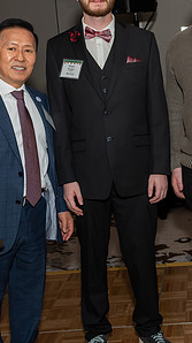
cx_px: 212
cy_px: 132
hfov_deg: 15.4
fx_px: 690
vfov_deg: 27.8
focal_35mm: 76
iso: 400
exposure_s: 1/250
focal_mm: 22
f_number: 6.3
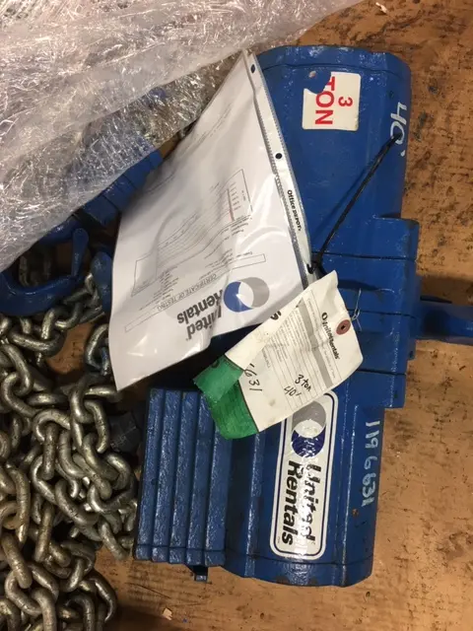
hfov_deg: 48.2
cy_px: 316
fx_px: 528
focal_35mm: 29
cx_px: 236
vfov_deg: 61.7
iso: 32
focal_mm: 4.15
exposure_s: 1/15
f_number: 2.2
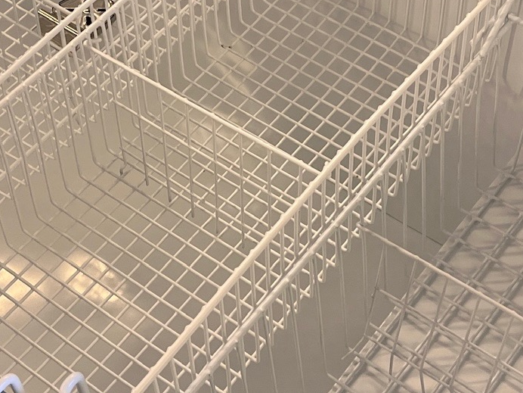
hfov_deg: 25.3
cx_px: 224
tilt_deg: -46.4
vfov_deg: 19.1
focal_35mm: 77
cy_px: 136
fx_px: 1163
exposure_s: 1/50
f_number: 1.6
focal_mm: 5.1
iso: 80
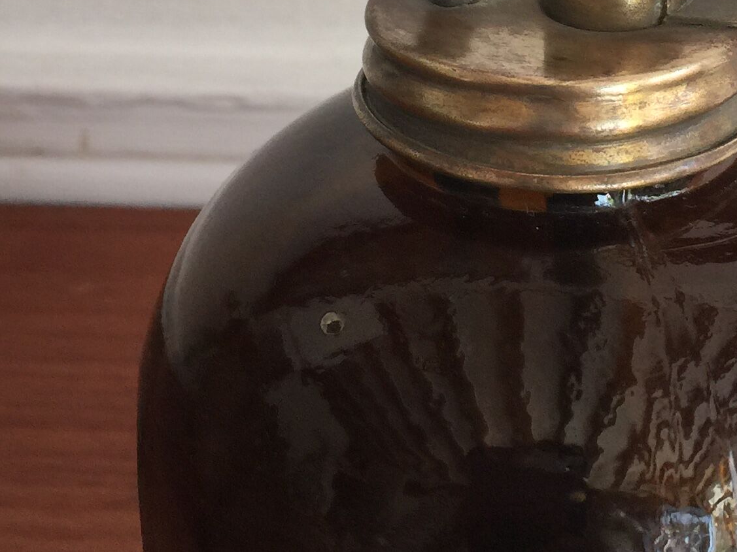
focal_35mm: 84
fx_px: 1788
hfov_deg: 23.1
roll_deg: +0.3
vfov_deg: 16.9
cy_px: -73
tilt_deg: -22.2
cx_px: 528
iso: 32
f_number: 2.2
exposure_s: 1/33
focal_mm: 4.15
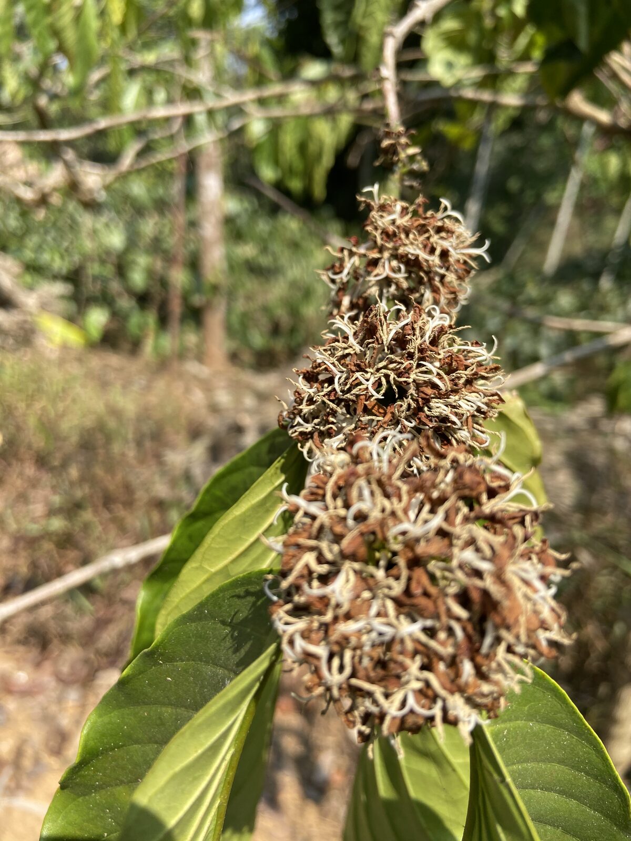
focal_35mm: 26
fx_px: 632
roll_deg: -3.3
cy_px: 420
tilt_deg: -24.5
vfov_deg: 67.3
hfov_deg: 53.1
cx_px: 316
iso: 32
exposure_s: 1/1193
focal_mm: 4.25
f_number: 1.8
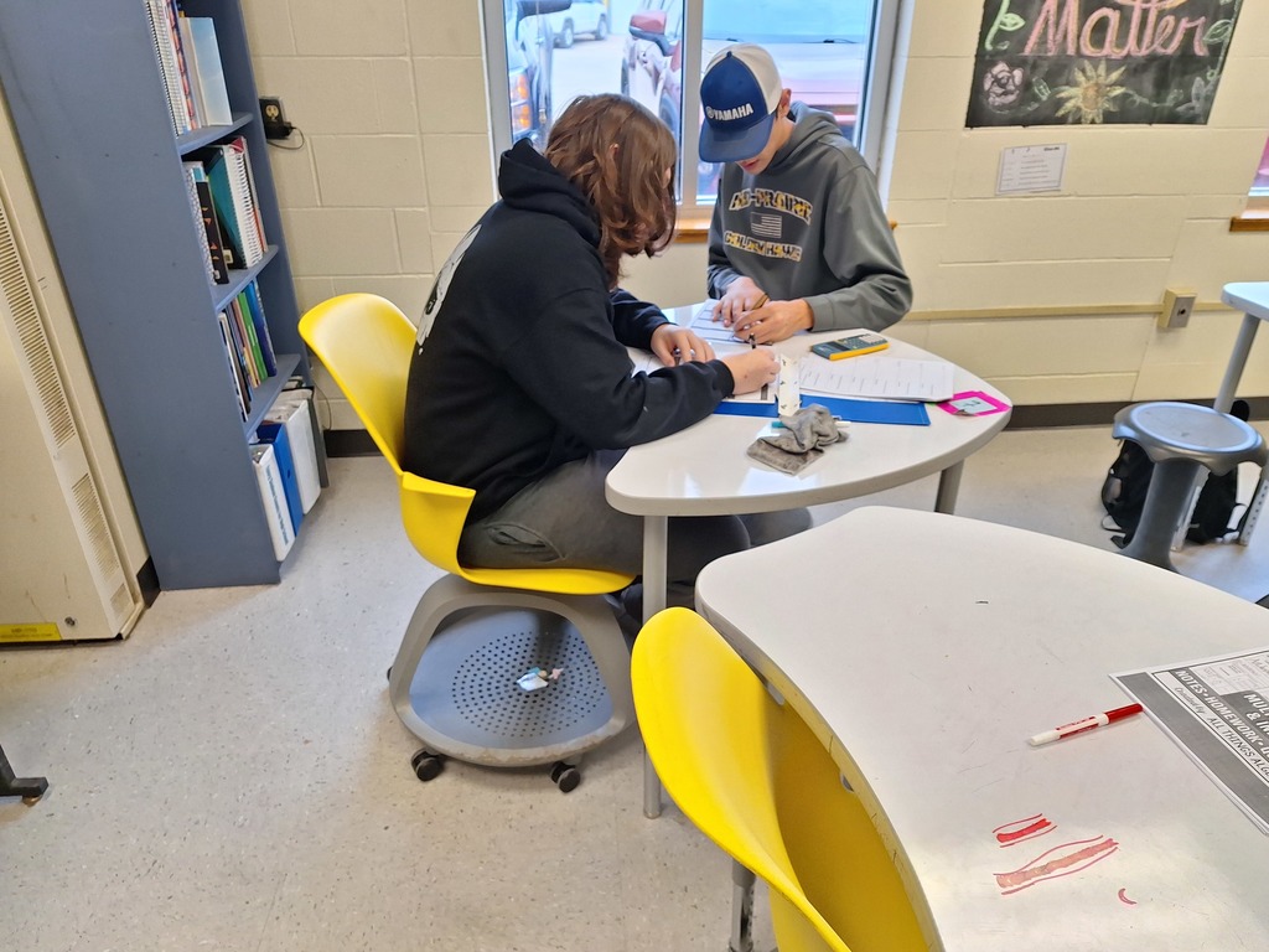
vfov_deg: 58.9
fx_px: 843
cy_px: 476
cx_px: 634
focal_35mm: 23
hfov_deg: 73.9
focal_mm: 5.54
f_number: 1.8
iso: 40
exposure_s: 1/141
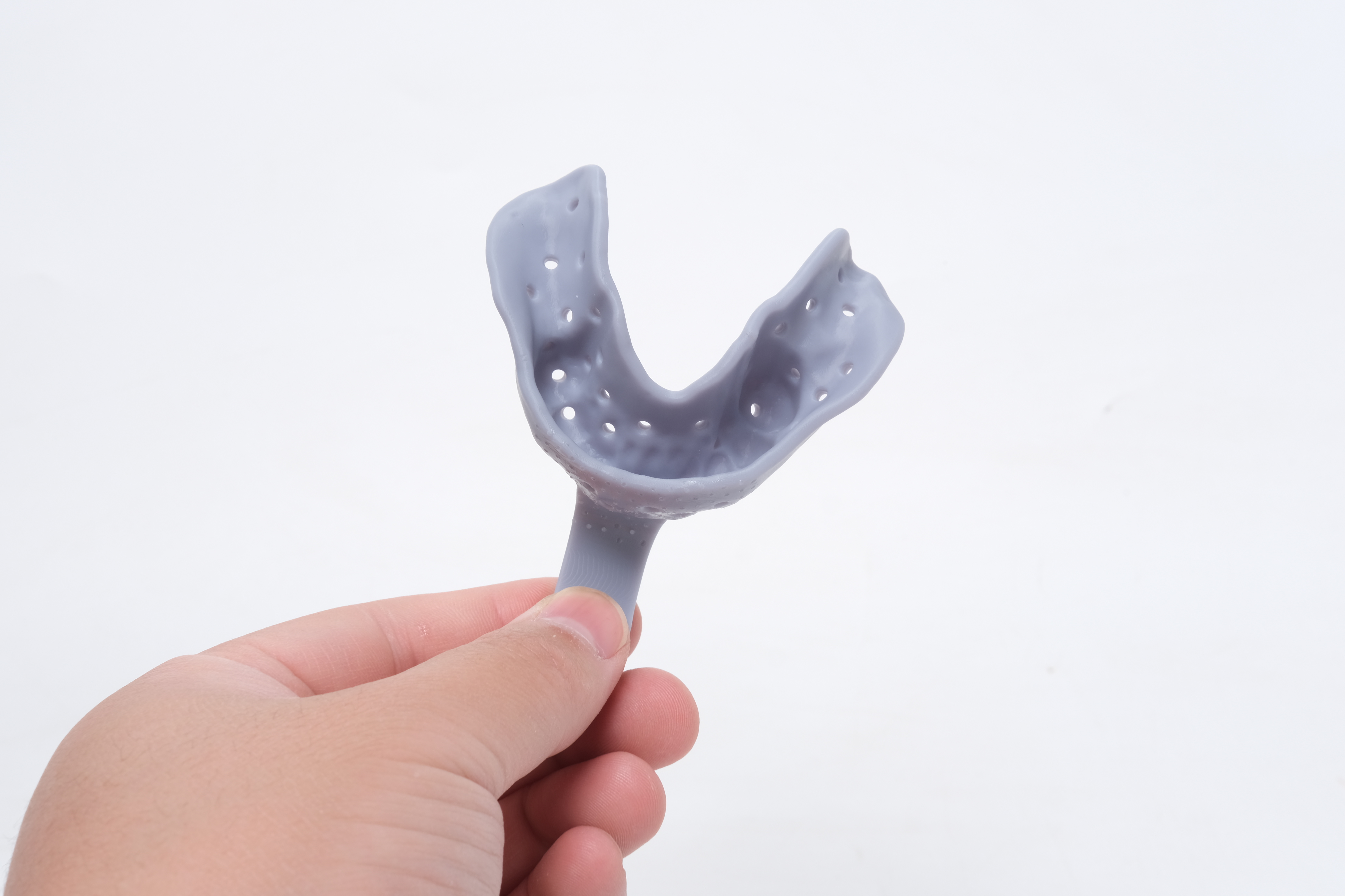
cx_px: 672
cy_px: 448
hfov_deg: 37.5
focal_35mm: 53
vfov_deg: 25.5
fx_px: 1980
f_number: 13
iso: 200
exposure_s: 1/50
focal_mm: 35
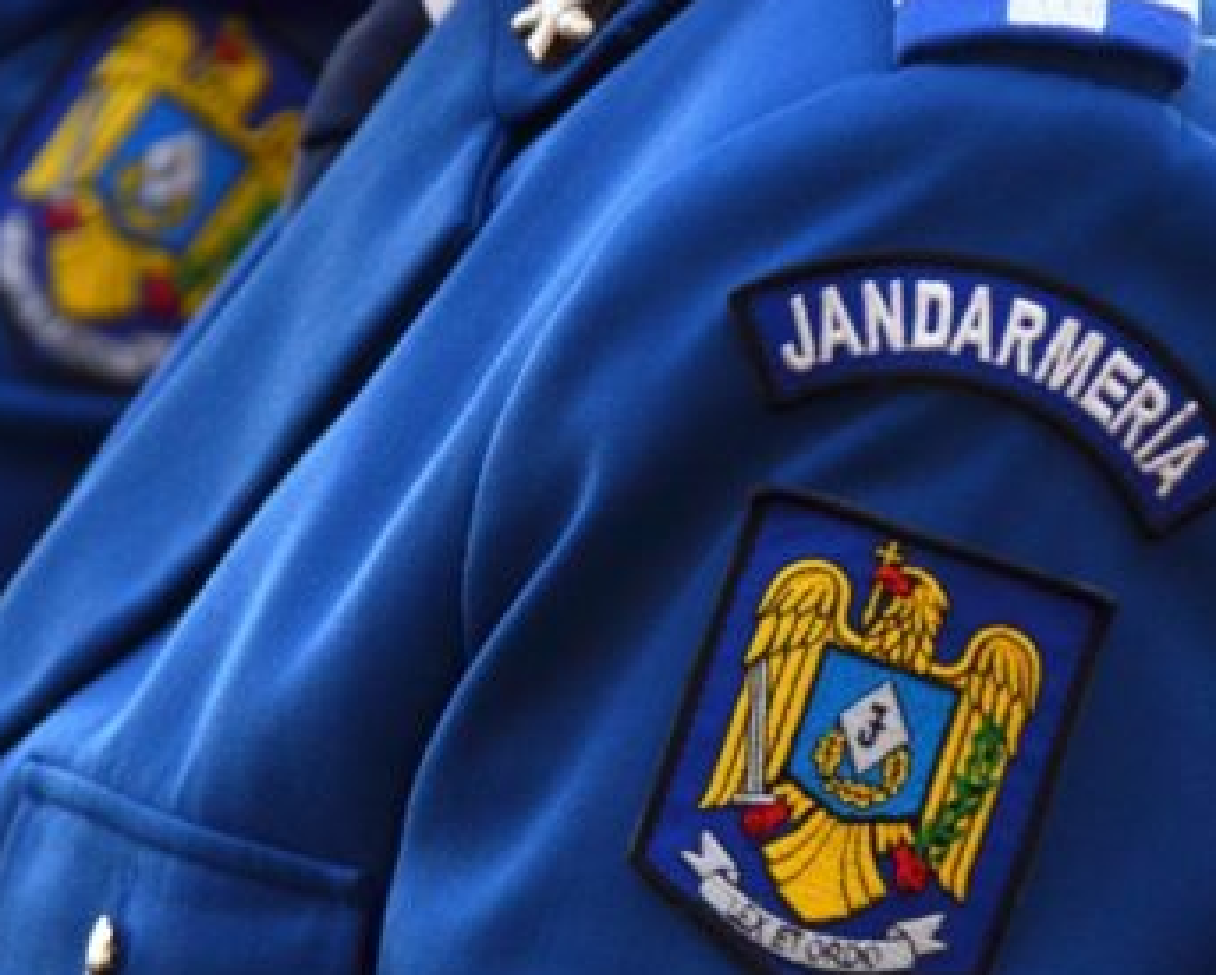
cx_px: 546
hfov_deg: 3.4
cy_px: 631
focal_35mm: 571
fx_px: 20567
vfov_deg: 2.7
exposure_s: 1/50
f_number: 5.3
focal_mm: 220
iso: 800
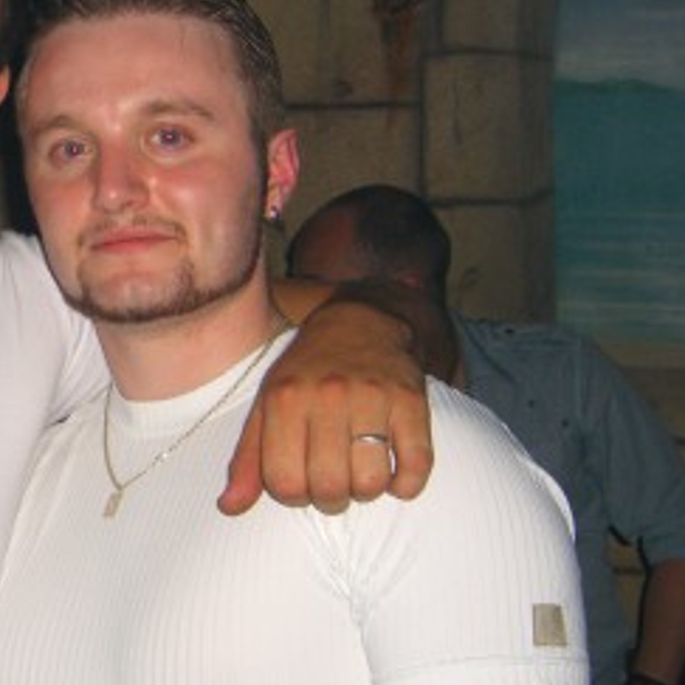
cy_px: 313
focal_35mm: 83
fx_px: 1858
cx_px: -42
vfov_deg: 20.9
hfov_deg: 20.1
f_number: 2.8
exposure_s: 1/60
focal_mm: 7.9
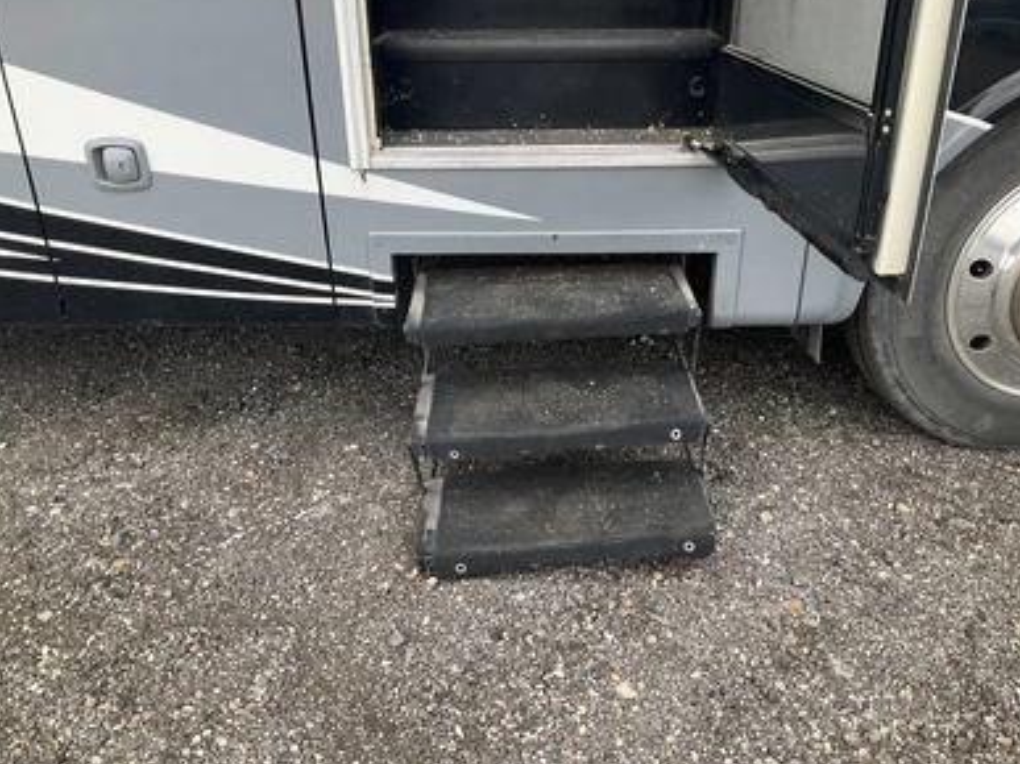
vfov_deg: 46.8
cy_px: 377
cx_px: 517
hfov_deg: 60.0
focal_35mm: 30
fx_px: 884
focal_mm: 3
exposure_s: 1/318
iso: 25
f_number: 1.8
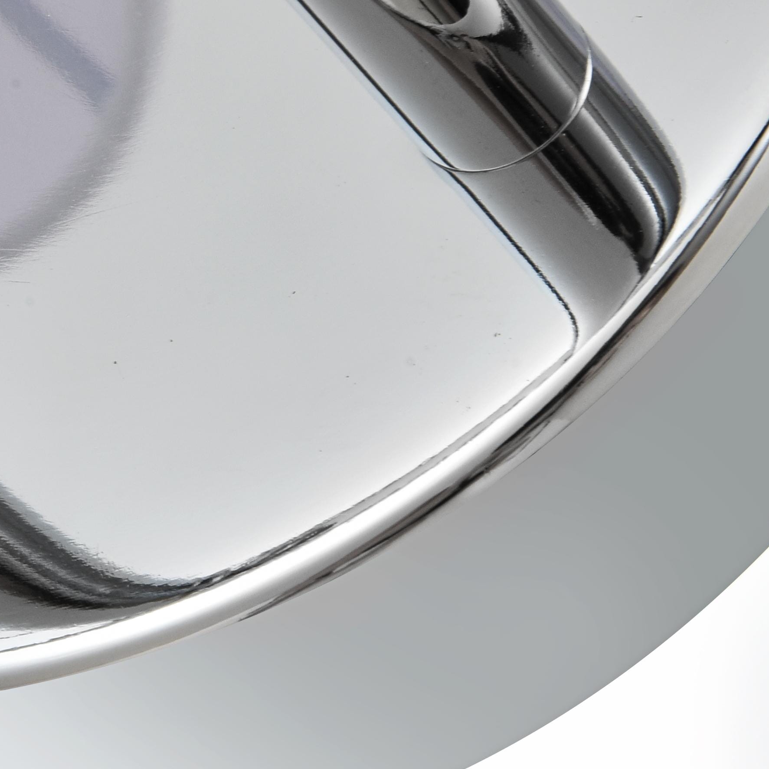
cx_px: -115
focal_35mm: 247
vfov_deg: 7.1
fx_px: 6208
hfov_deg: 7.0
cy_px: 44
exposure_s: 1/100
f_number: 22
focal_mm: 70
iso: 80
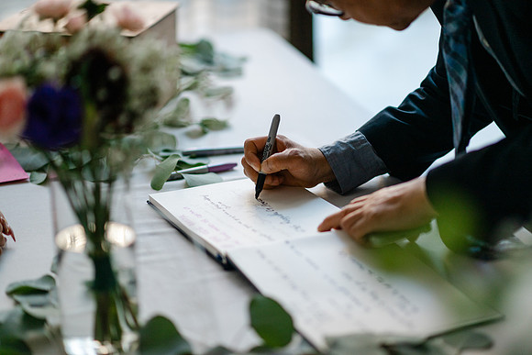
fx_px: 1256
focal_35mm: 85
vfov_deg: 16.1
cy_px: 178
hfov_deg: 23.9
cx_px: 266
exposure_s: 1/250
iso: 400
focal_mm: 85
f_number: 1.8
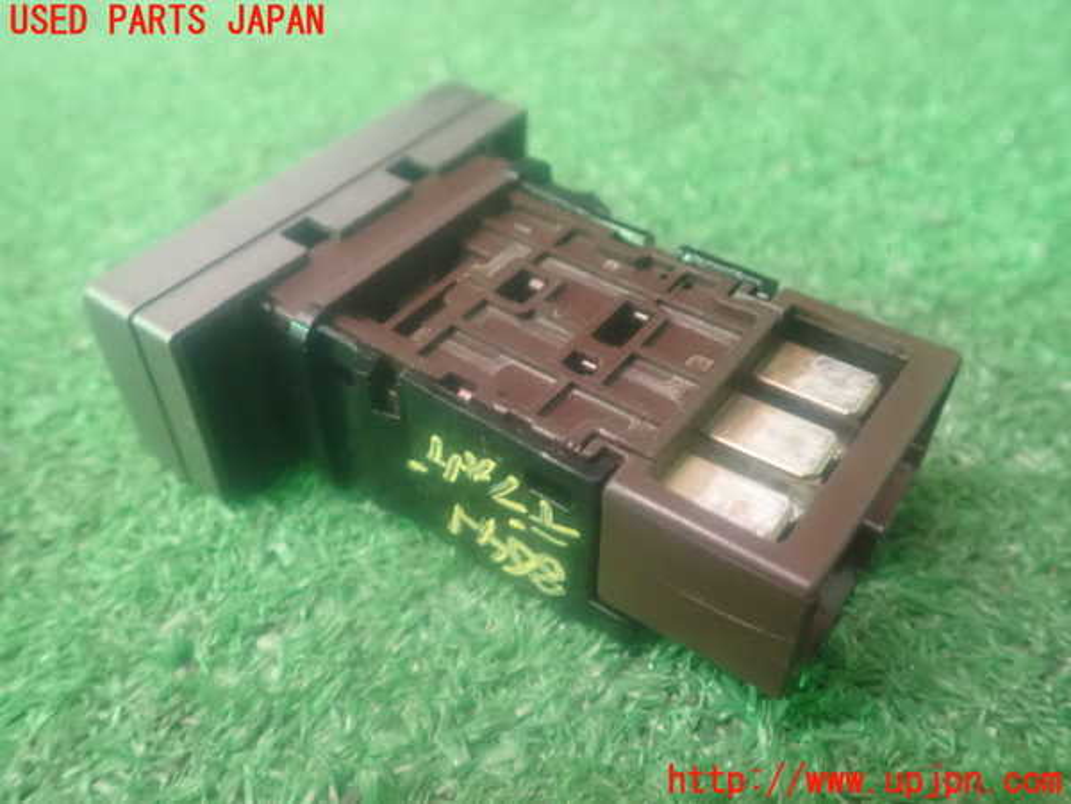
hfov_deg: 60.0
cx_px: 536
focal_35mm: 30
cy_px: 402
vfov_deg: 46.8
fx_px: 928
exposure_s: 1/10
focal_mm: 5.5
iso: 1600
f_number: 2.3
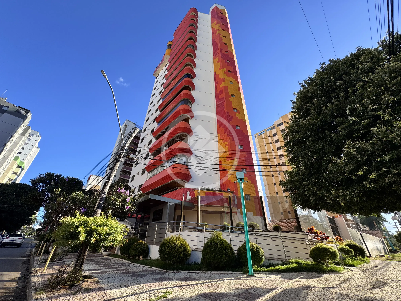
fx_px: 162
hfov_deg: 102.1
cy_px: 150
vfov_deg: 85.7
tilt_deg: +32.2
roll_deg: -0.9
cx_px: 200
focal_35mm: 14
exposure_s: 1/605
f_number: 2.2
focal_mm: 2.22
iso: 50
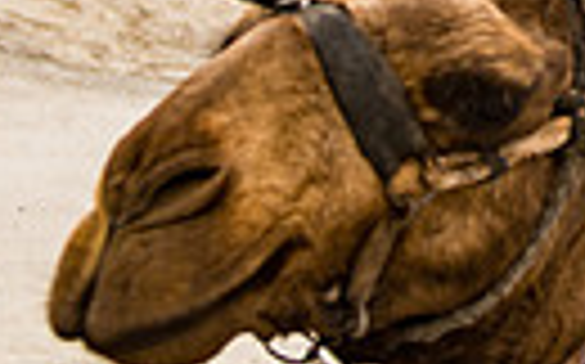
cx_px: 810
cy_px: -411
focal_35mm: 173
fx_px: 2756
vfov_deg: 7.2
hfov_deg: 11.7
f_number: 2.8
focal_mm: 38
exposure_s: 1/2000
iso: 200
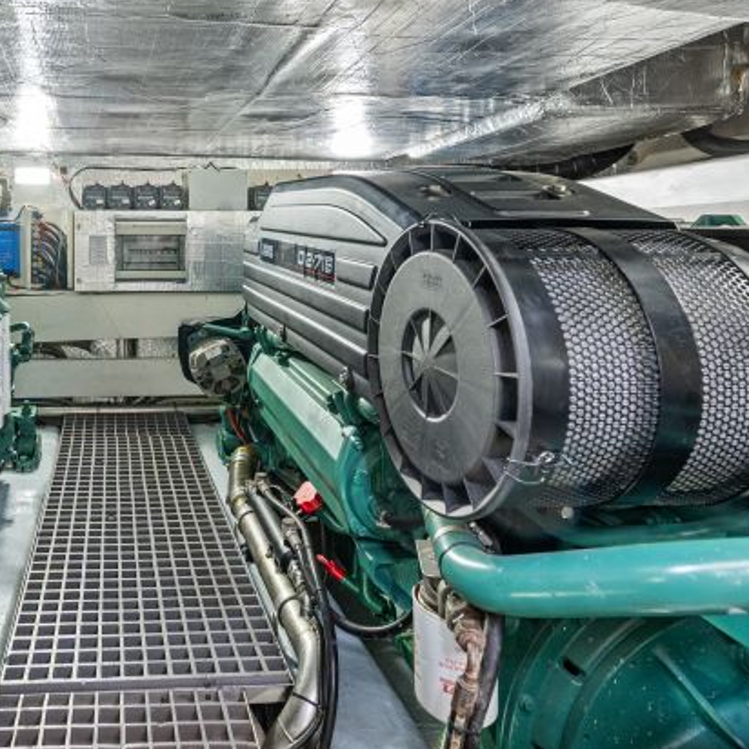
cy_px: 256
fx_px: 636
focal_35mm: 26
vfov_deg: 59.7
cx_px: 136
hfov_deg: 56.0
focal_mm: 14
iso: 1250
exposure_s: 1/10
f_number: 5.6
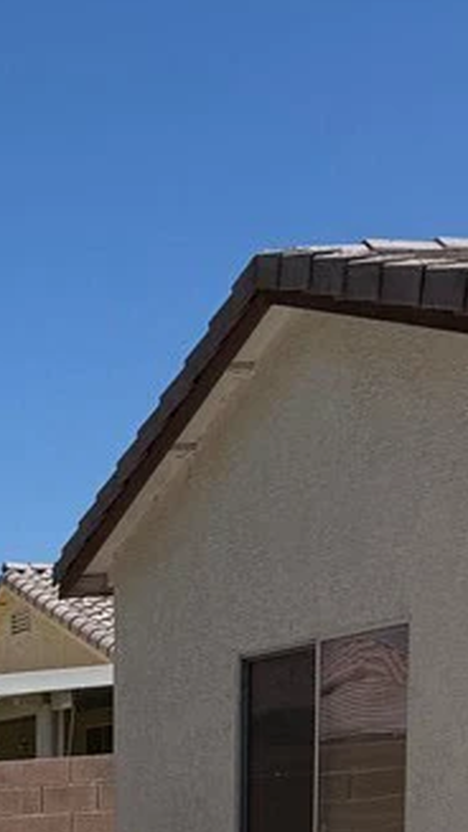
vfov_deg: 22.8
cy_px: 1112
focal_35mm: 82
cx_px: -382
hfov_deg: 13.2
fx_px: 1809
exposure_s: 1/9091
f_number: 1.78
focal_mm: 6.76
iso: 80
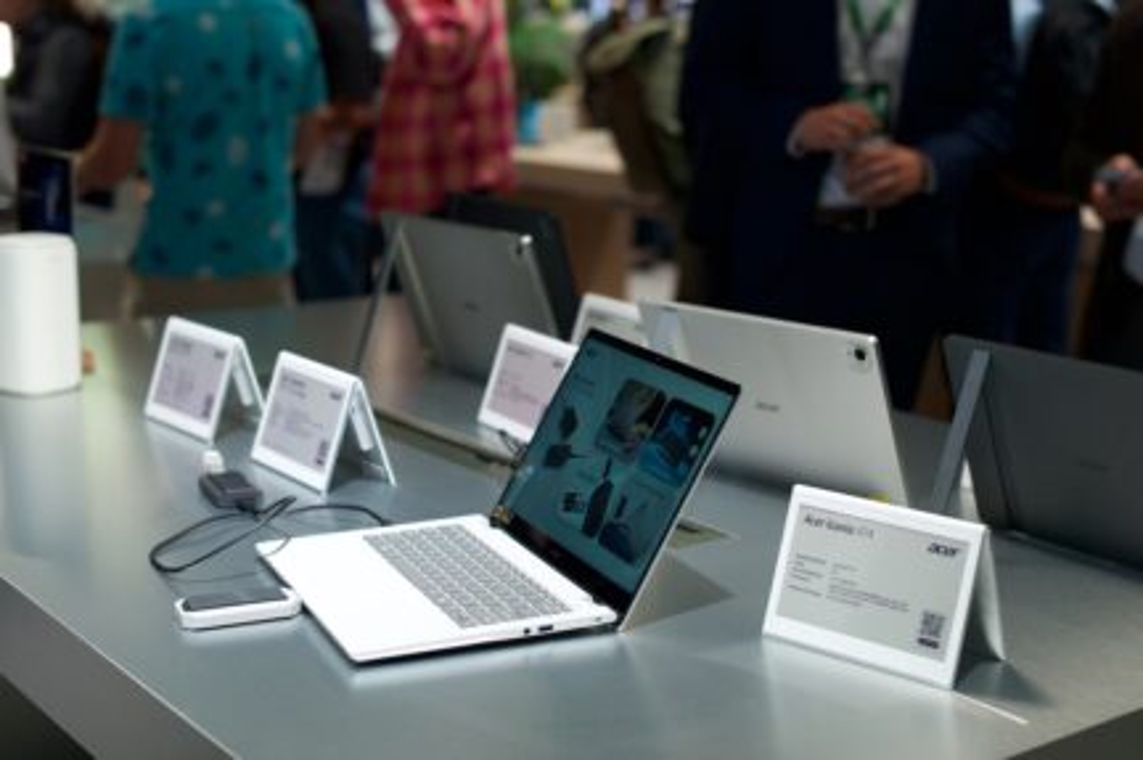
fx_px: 1586
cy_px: 380
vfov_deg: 26.9
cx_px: 572
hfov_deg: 39.6
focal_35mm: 50
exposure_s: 1/60
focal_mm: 50
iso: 200
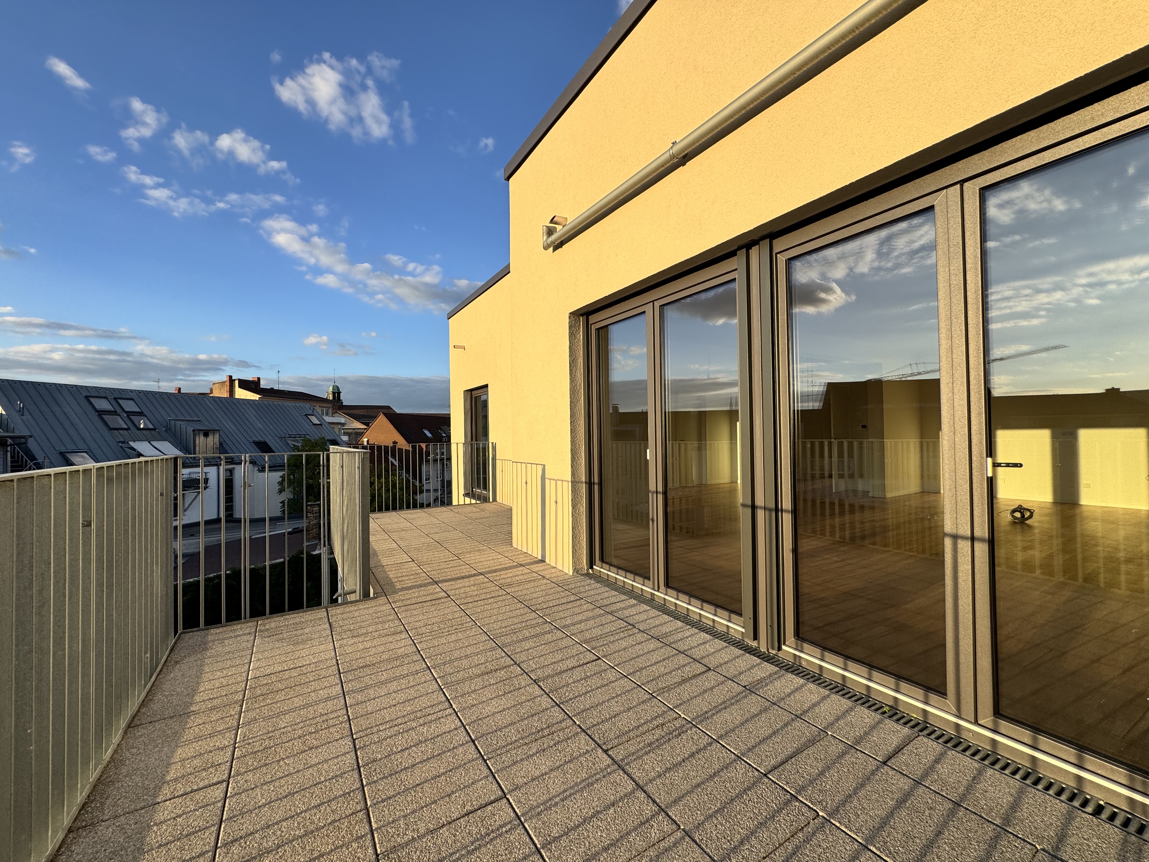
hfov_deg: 102.1
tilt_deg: +1.0
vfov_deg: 85.7
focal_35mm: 14
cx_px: 574
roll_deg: +1.4
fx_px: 465
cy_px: 431
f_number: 2.2
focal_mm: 2.22
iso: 40
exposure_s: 1/980
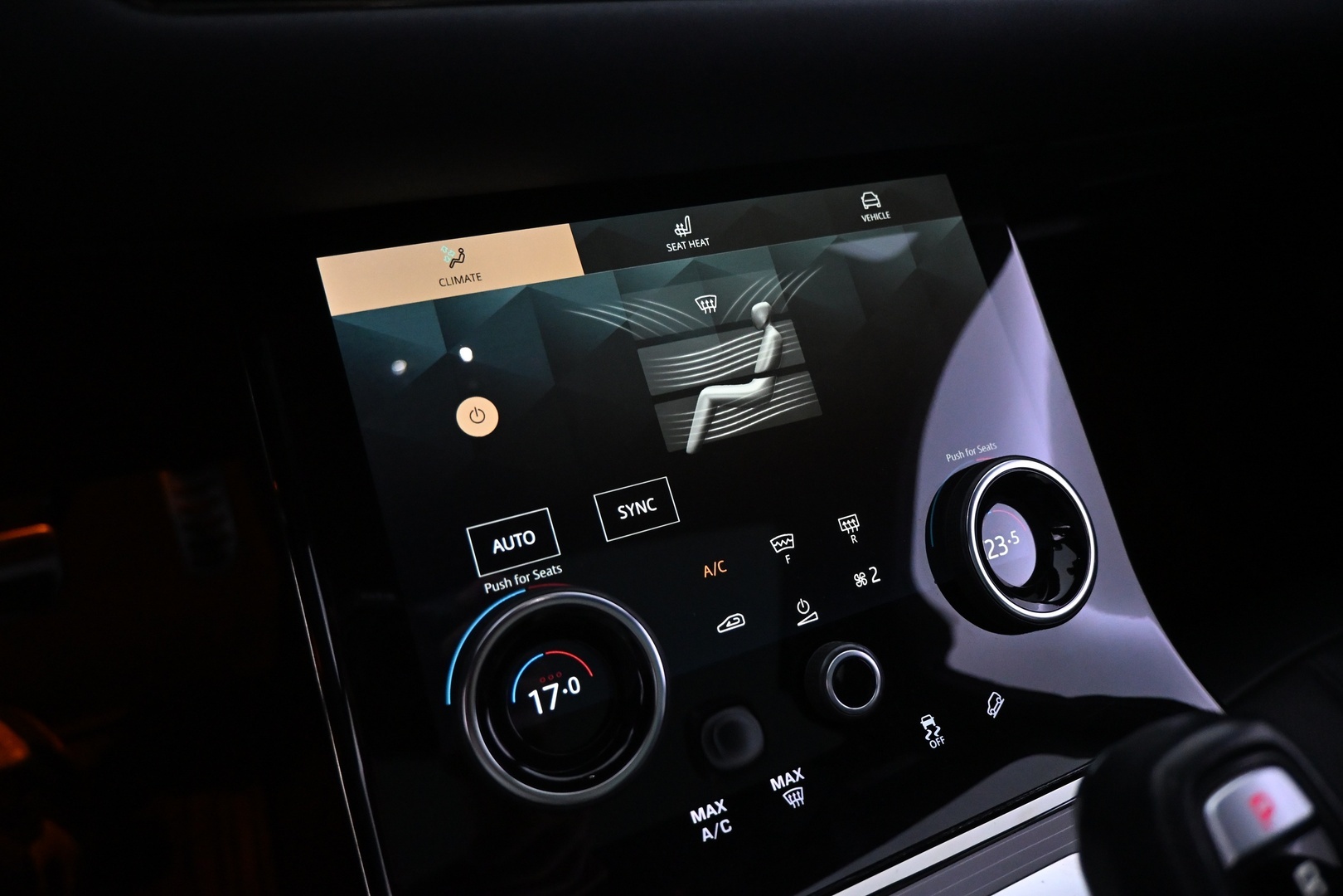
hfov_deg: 73.7
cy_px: 448
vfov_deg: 53.1
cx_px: 672
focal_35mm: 24
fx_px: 895
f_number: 3.5
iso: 3200
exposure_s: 1/80
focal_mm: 16
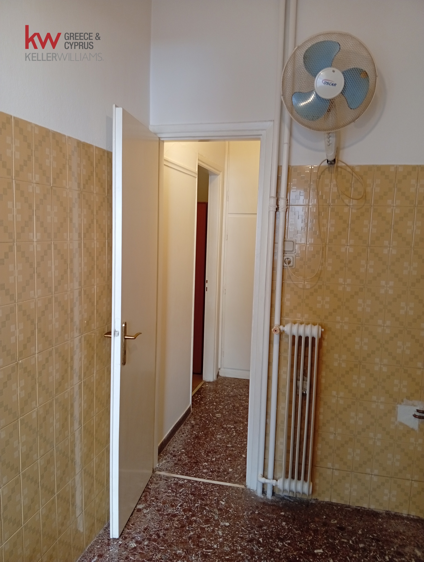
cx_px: 212
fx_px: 424
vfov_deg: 67.2
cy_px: 281
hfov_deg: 53.2
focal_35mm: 26
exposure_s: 1/33.3
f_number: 1.8
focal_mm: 3.96
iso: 187
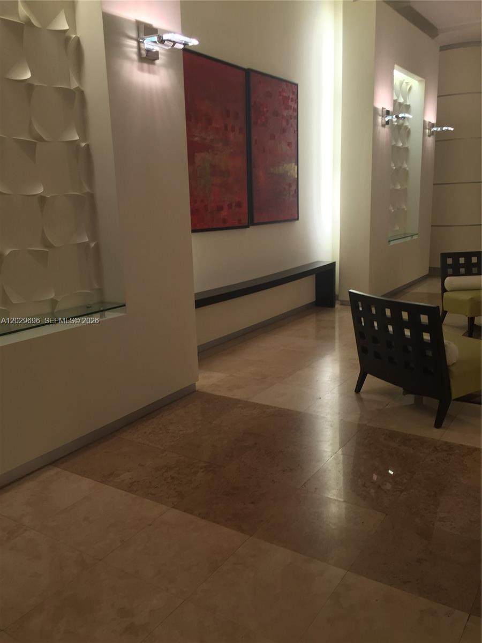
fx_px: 538
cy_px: 322
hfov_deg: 48.2
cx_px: 241
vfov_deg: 61.7
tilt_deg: -10.5
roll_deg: +1.6
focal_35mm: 29
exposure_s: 1/40
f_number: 2.2
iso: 40
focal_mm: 4.15
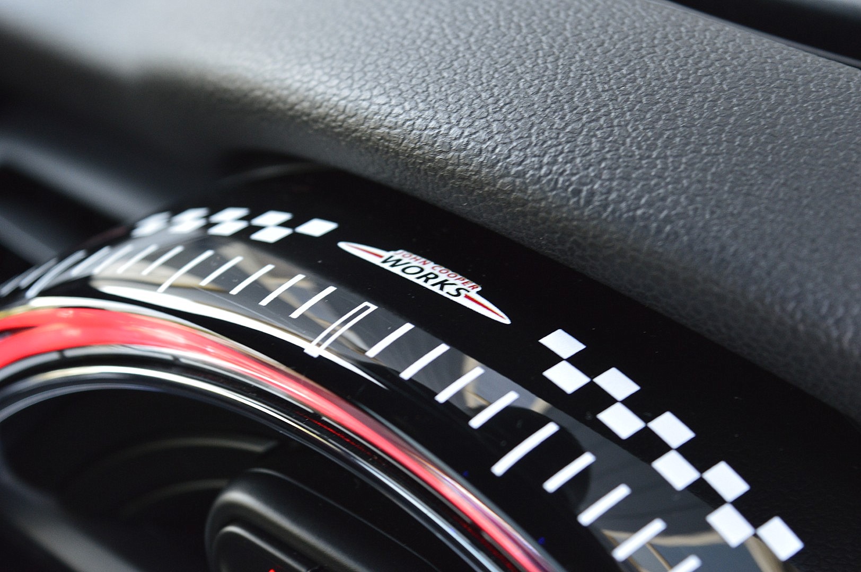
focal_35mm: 75
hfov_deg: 27.0
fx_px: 1792
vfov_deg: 18.2
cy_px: 286
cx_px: 430
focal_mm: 50
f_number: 5.6
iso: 800
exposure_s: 1/60
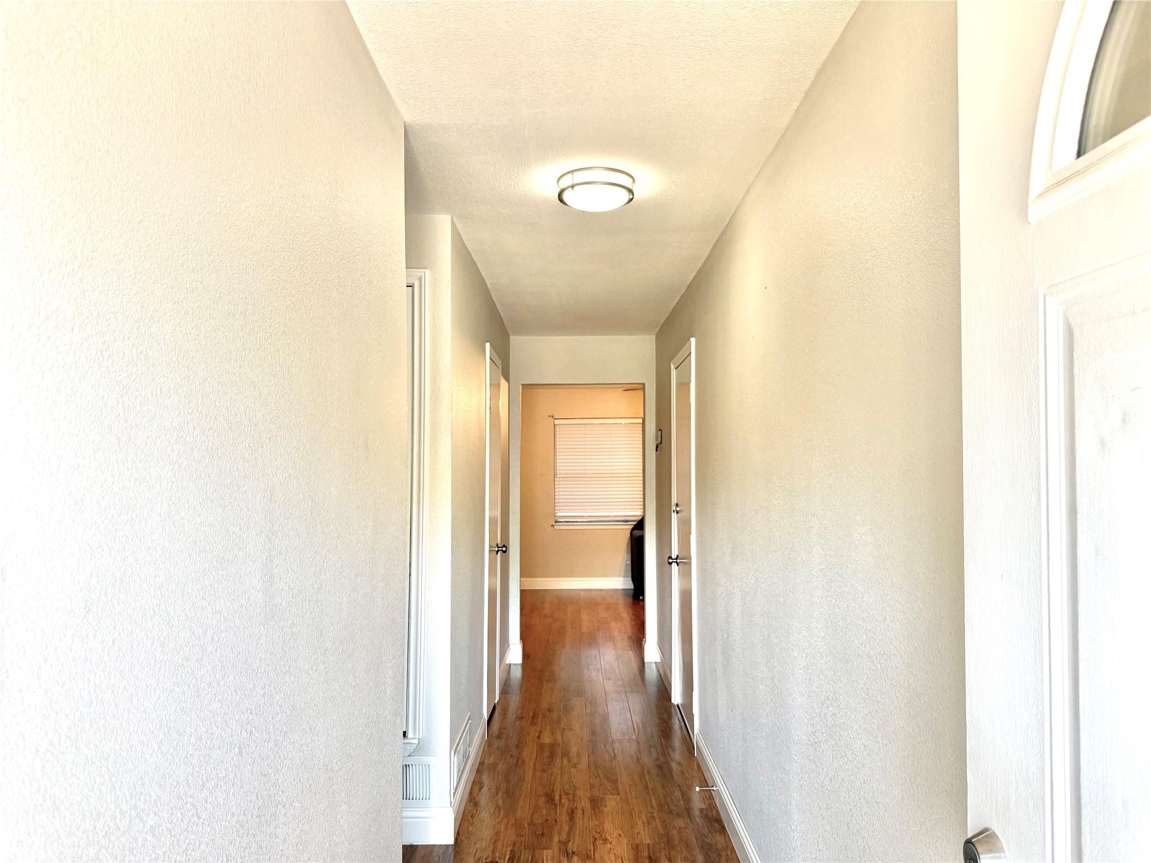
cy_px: 432
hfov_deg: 71.6
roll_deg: -0.1
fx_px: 798
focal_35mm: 24
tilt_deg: +3.1
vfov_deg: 56.8
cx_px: 576
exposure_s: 1/124
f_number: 1.78
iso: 160
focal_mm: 6.76
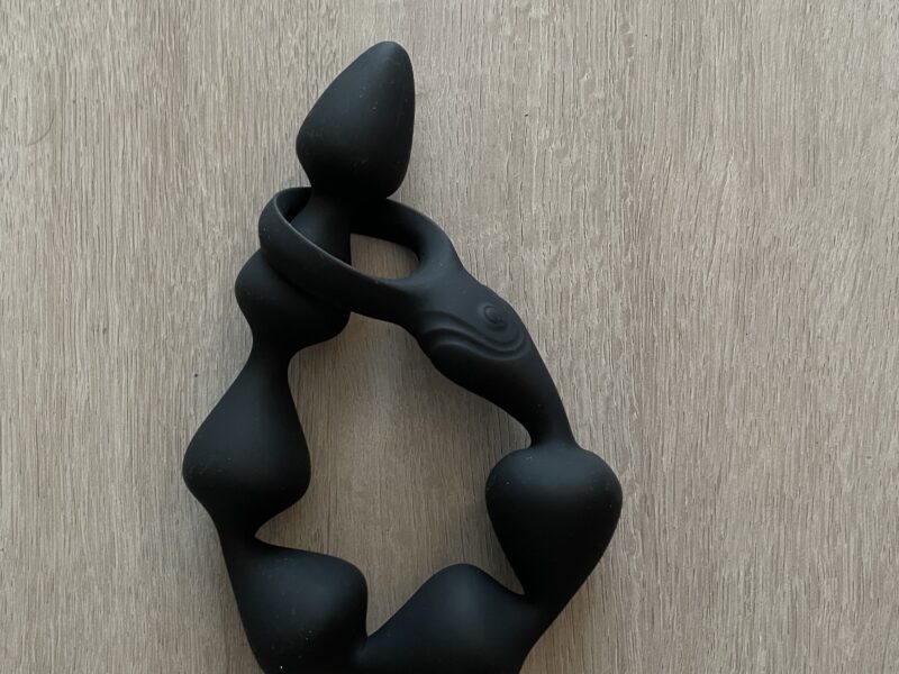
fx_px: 675
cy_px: 337
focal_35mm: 26
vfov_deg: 53.1
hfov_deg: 67.3
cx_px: 450
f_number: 1.6
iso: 800
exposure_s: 1/30
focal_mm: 4.2
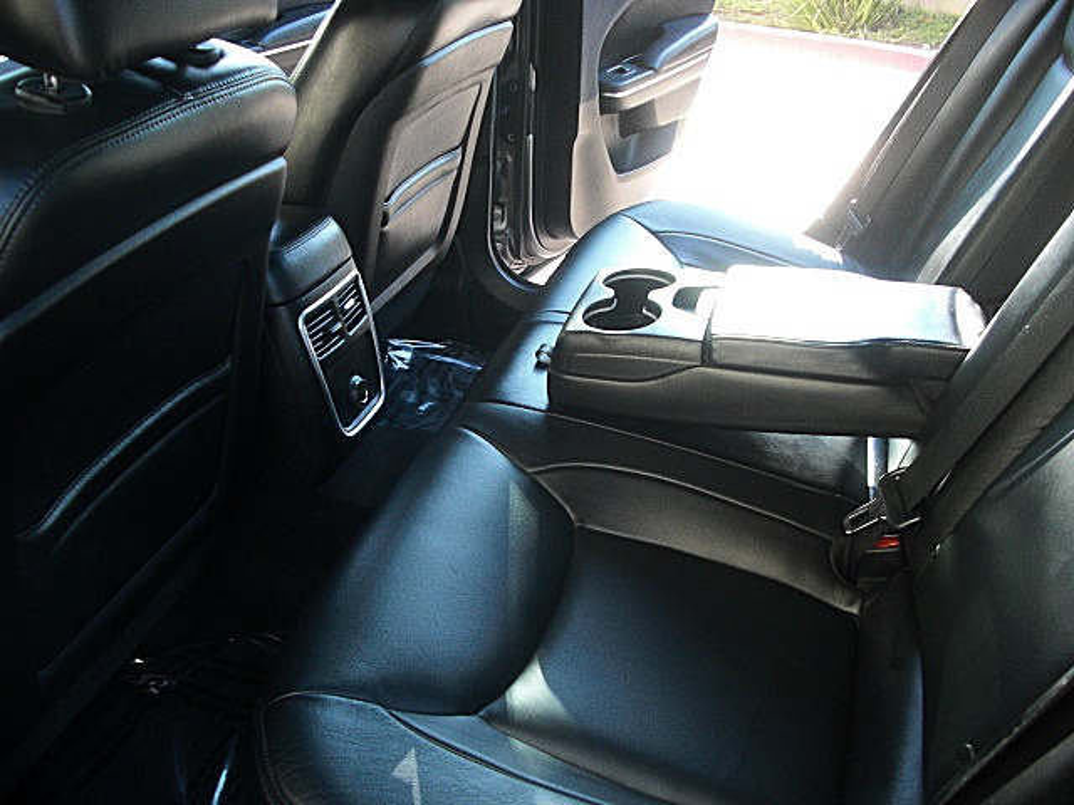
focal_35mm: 36
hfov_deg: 51.4
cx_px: 537
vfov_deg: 39.7
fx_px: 1117
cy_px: 402
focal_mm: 6.3
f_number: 2.8
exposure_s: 1/100
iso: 200
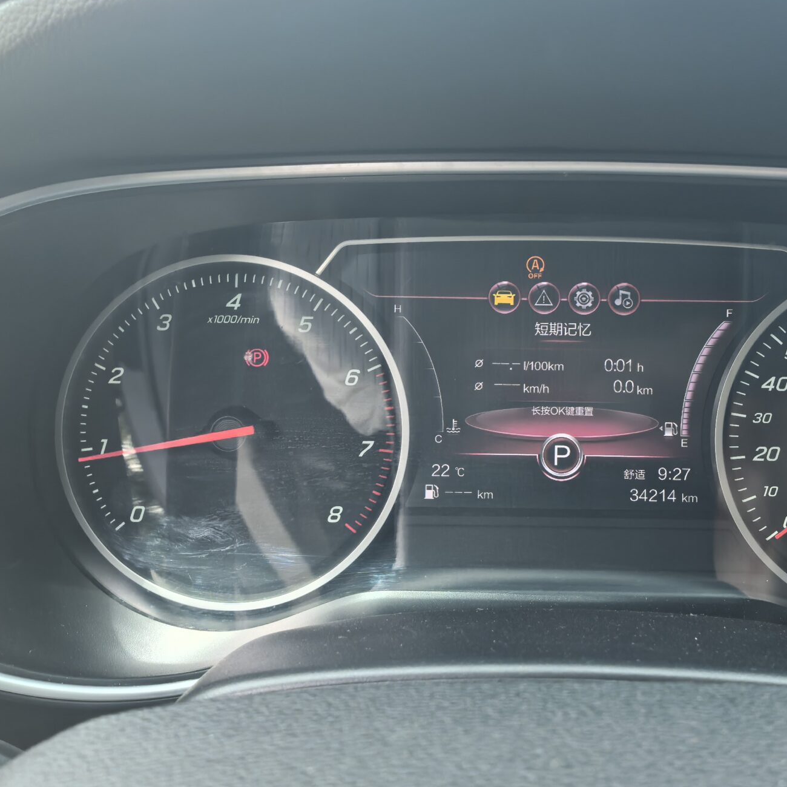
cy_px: 380
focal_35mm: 47
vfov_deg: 36.1
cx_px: 538
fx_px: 1209
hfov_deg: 35.6
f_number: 4
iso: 100
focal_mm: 6.98
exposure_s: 1/100
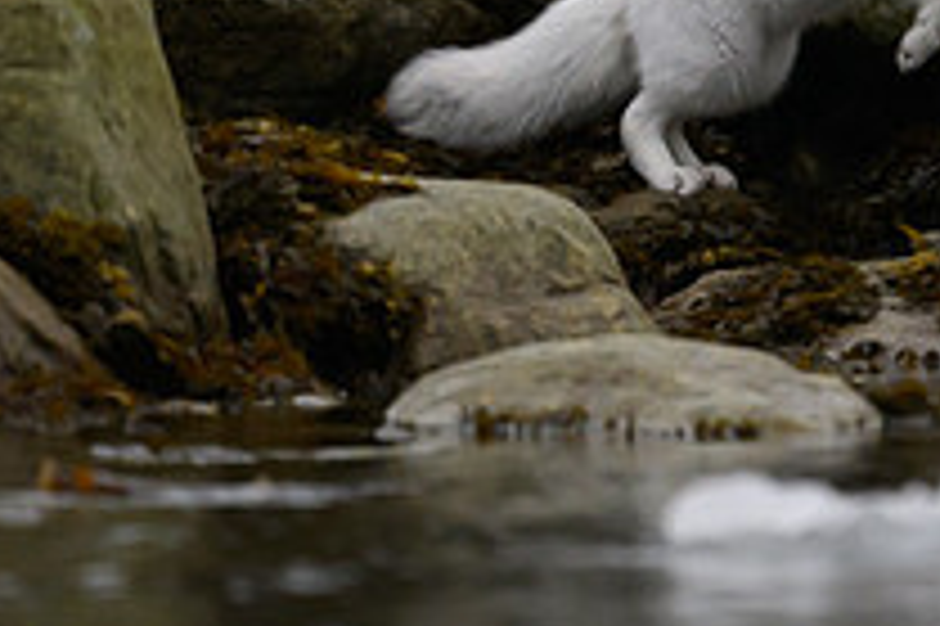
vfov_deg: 0.8
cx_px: 796
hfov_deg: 1.2
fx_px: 46075
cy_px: -50
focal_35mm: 1766
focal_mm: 560
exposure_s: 1/1600
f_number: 4
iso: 2000
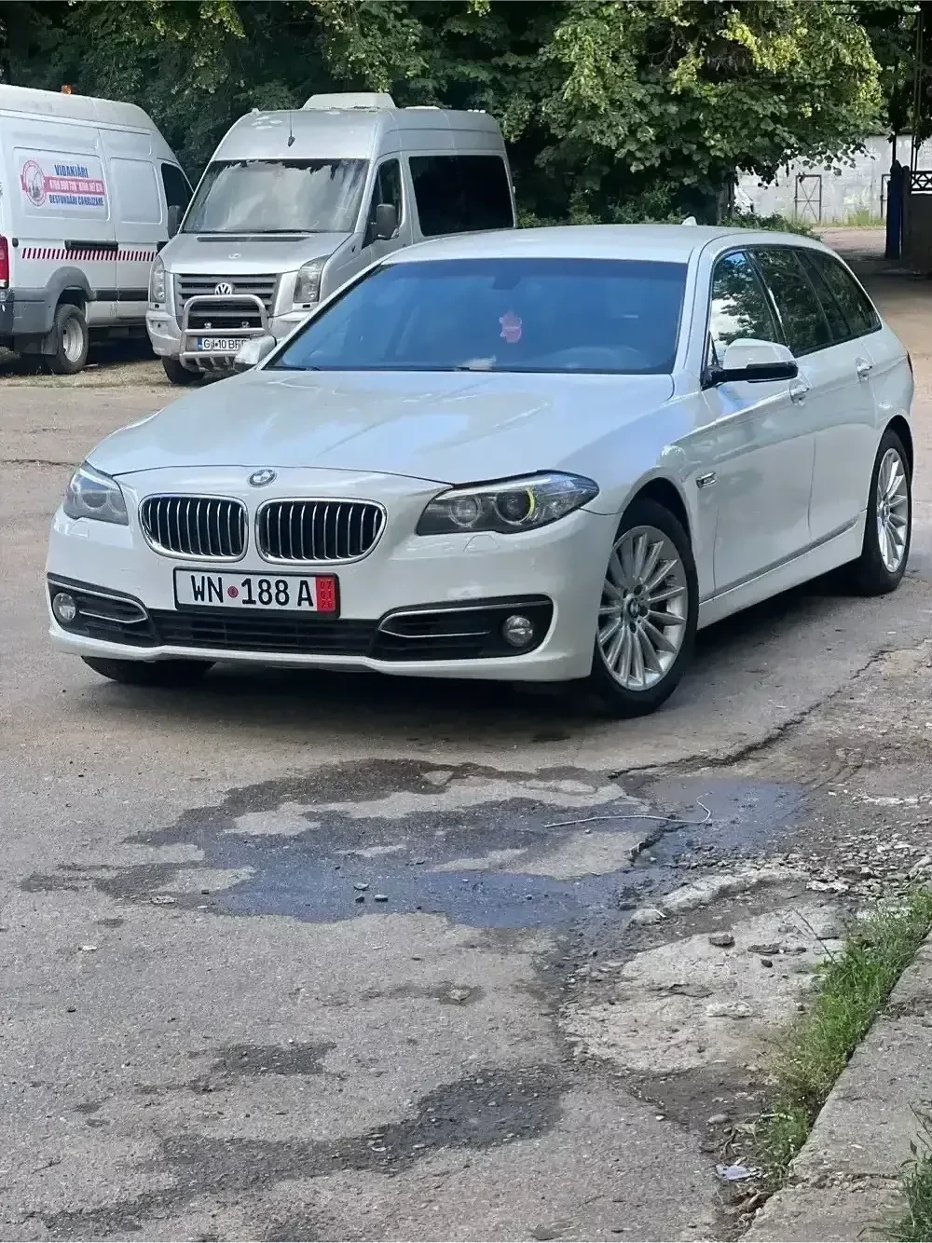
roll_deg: -0.2
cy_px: 622
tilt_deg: -9.7
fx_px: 2765
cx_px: 466
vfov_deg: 25.3
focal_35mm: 77
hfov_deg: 19.1
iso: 20
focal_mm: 9
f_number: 2.8
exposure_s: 1/129
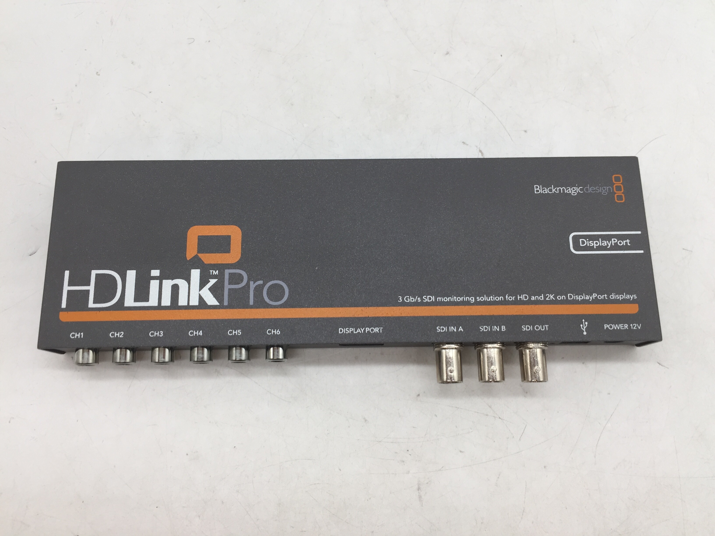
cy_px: 268
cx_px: 358
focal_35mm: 29
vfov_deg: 48.2
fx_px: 599
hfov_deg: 61.7
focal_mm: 4.15
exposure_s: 1/208
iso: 32
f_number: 2.2
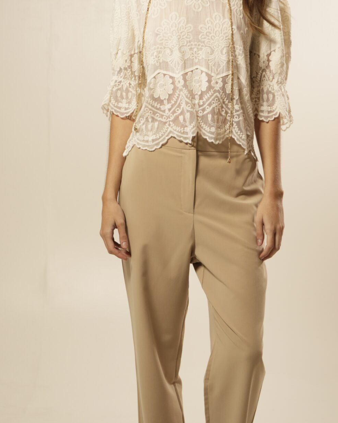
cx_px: 188
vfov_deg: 19.5
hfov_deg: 15.7
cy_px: 168
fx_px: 1225
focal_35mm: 98
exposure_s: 1/125
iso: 640
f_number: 3.2
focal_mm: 50
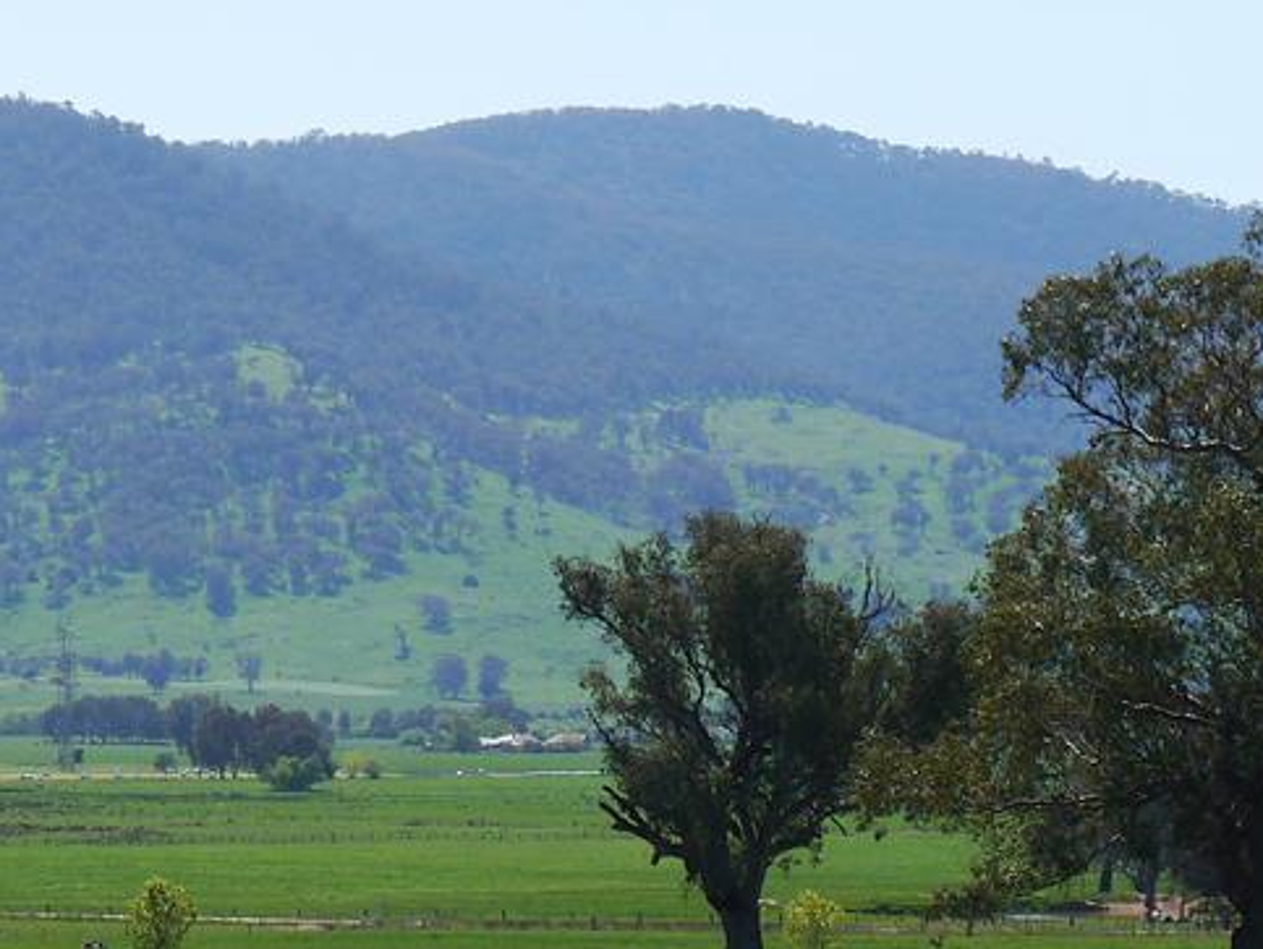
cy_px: 899
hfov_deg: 8.5
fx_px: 8471
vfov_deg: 6.4
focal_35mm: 232
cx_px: 162
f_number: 9
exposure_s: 1/400
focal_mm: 39
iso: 160
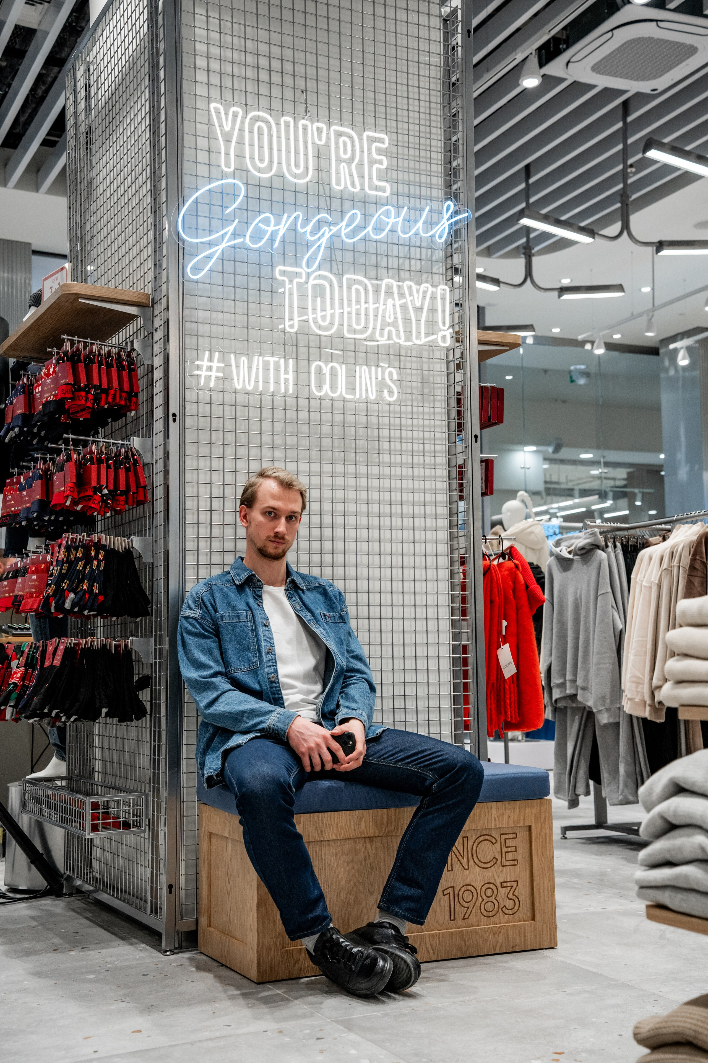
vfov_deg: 44.5
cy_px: 532
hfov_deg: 30.5
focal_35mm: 44
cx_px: 354
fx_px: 1298
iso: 1250
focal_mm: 44
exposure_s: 1/400
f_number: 5
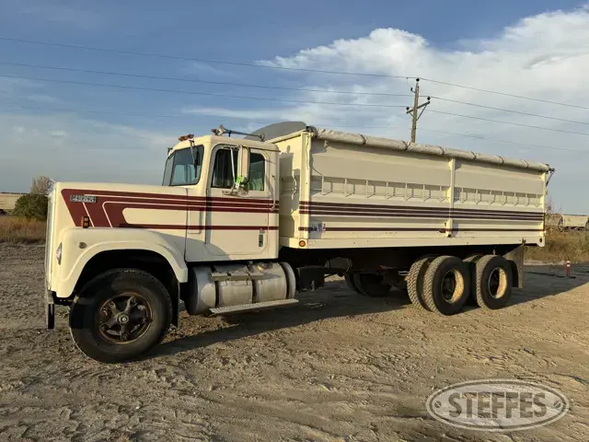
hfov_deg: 71.6
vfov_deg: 56.8
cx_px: 294
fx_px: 408
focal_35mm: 24
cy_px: 221
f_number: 1.78
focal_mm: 6.86
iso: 80
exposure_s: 1/3802
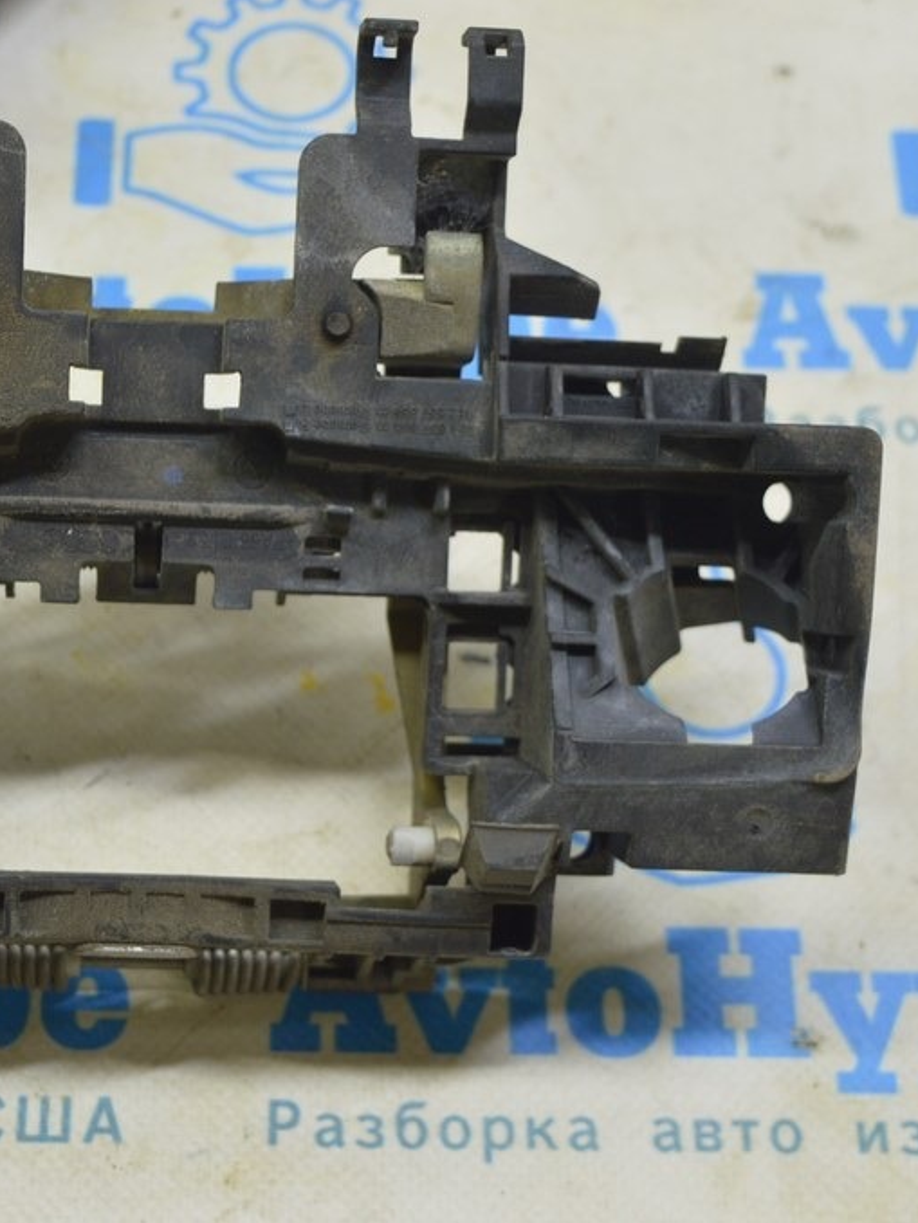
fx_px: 2615
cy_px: 611
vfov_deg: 26.3
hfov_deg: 19.7
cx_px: 213
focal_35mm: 74
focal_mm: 34
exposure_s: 1/20
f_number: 5.6
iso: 400
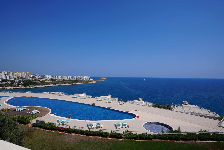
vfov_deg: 64.5
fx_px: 118
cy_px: 75
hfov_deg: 86.9
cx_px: 112
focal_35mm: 19
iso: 100
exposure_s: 1/320
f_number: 10
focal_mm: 19
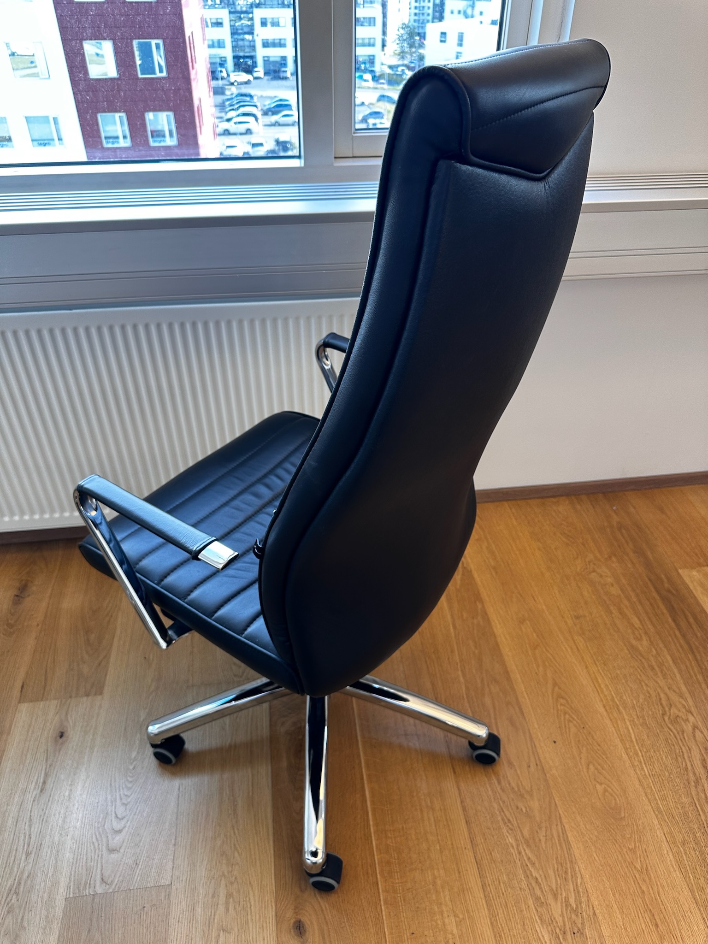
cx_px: 354
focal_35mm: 24
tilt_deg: -35.8
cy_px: 472
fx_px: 654
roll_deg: -0.4
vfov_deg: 71.6
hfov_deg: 56.8
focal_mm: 6.86
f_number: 1.78
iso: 80
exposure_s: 1/121
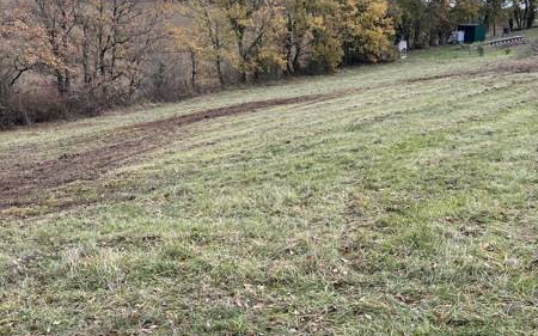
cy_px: 175
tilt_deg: -11.5
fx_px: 718
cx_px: 306
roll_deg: -3.5
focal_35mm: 49
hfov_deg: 41.0
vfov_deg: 26.3
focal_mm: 5.1
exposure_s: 1/412
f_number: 1.6
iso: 50
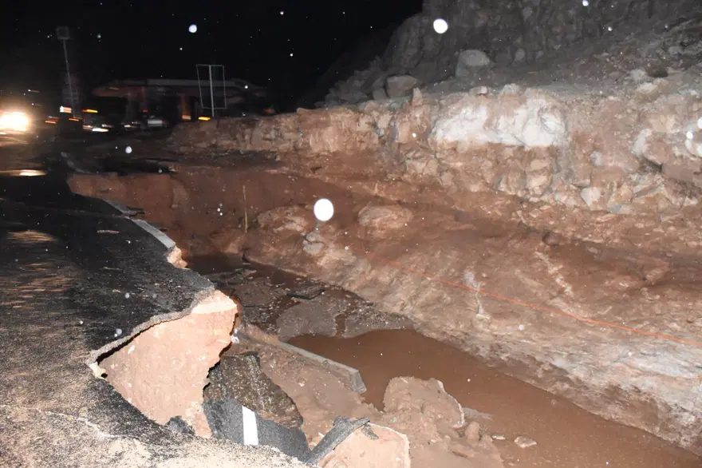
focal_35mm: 27
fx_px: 526
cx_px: 351
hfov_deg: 67.4
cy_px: 234
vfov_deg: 47.9
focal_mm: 18
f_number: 3.5
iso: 10000
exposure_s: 1/60
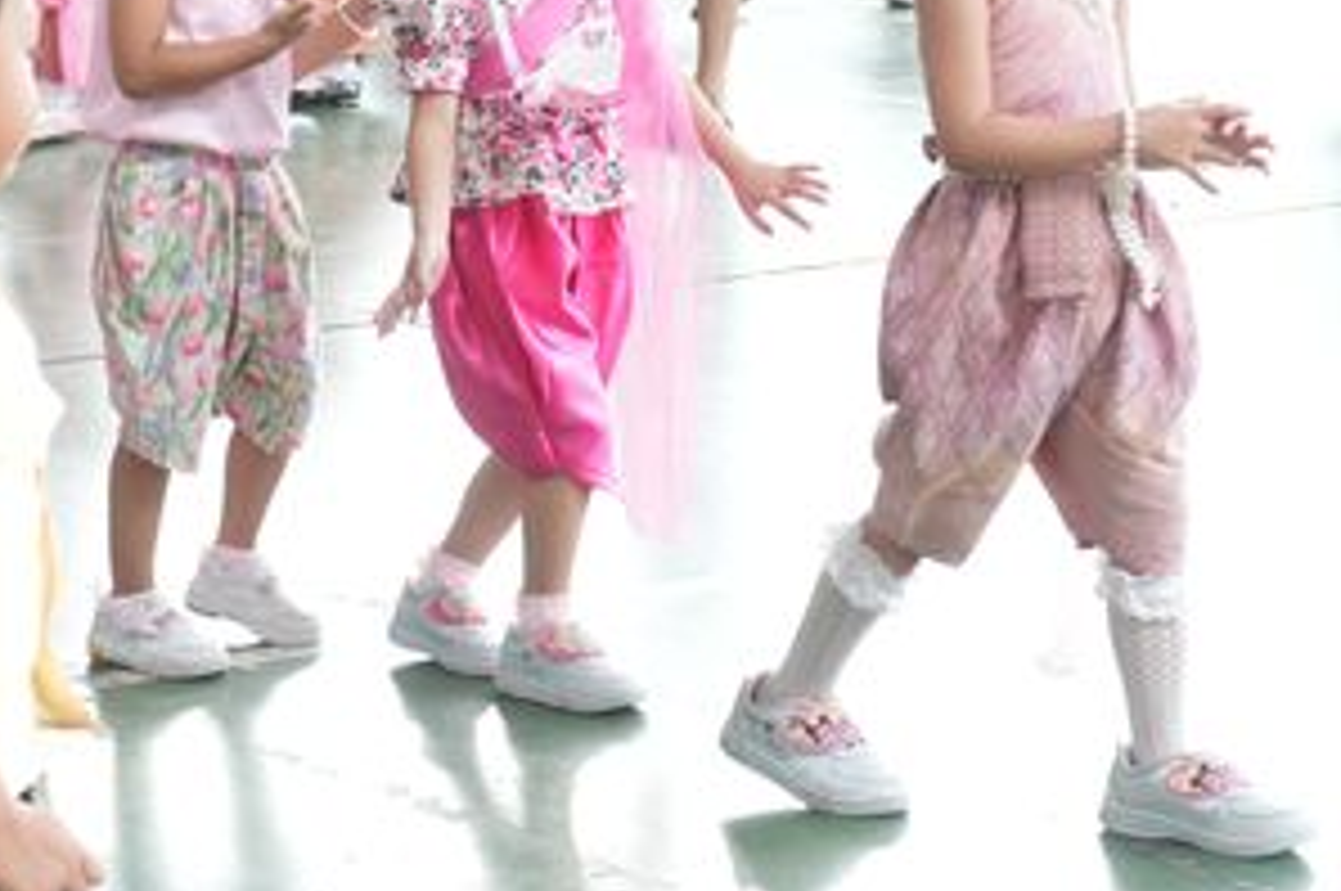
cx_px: 104
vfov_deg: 11.0
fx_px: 4614
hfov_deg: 16.3
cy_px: 252
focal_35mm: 124
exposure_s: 1/80
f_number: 6.3
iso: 1000
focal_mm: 41
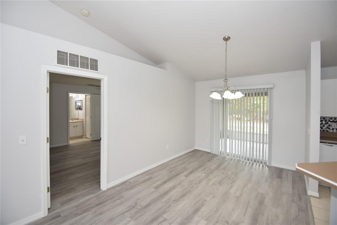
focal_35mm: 15
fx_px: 140
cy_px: 112
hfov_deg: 100.4
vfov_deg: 77.3
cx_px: 168
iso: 200
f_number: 4
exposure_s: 1/60
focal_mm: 10
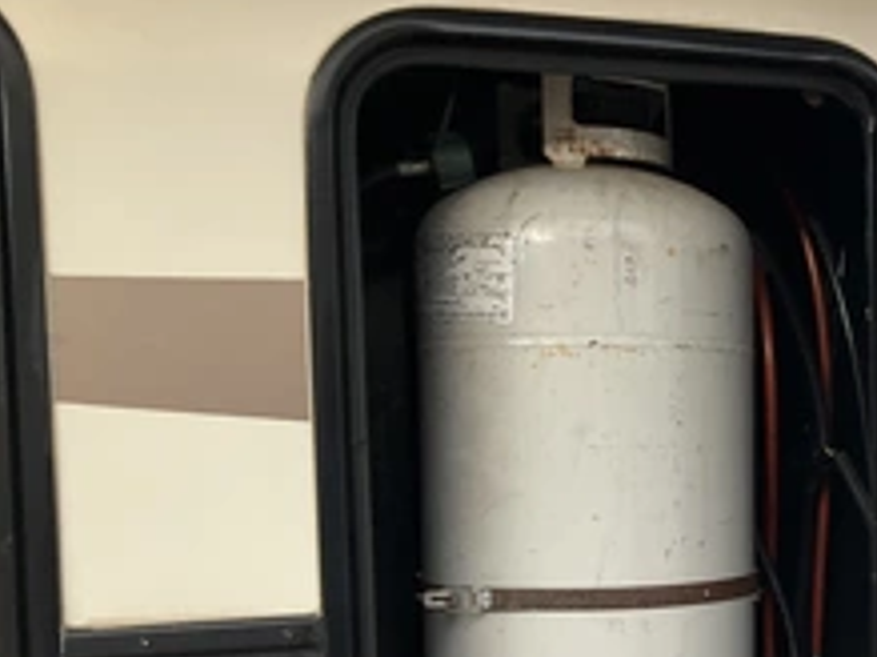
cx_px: 797
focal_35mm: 53
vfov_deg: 27.0
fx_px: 1342
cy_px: 517
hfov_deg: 34.1
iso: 20
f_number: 1.8
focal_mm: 3
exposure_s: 1/122
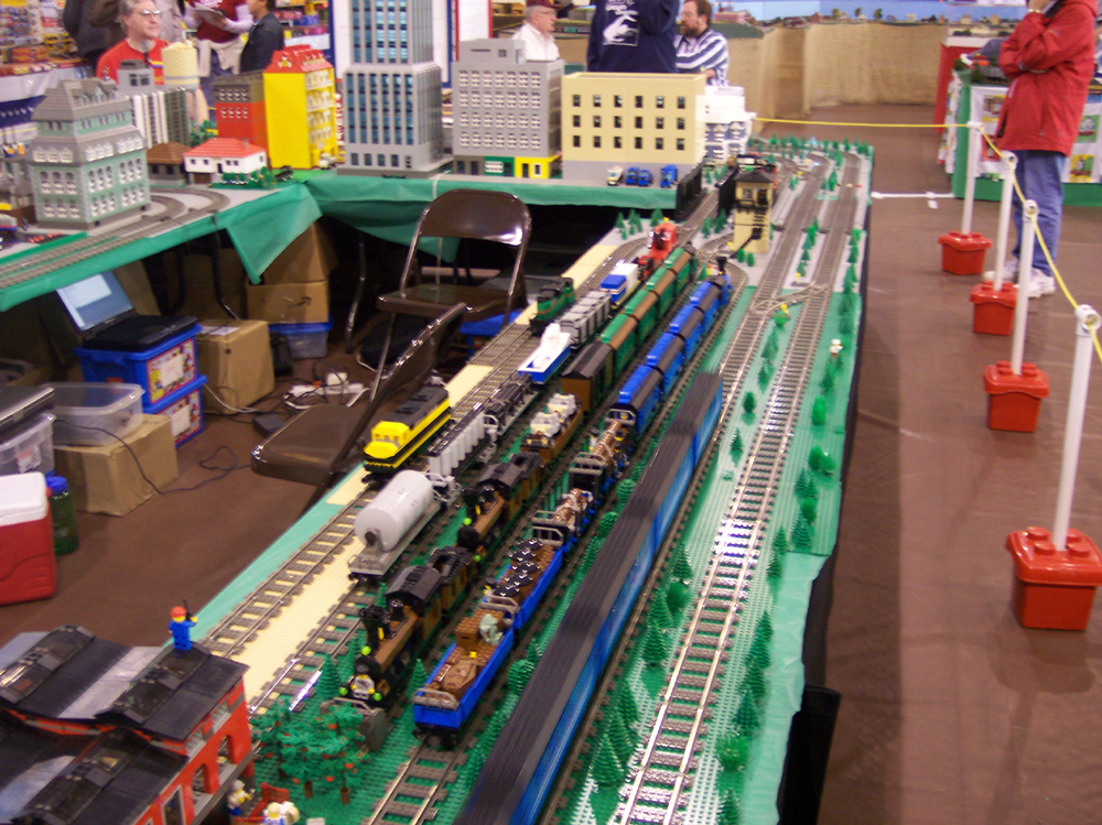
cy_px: 412
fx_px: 1209
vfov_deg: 37.7
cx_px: 551
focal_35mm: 38
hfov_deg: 49.0
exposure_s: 1/8
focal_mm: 8
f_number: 2.8
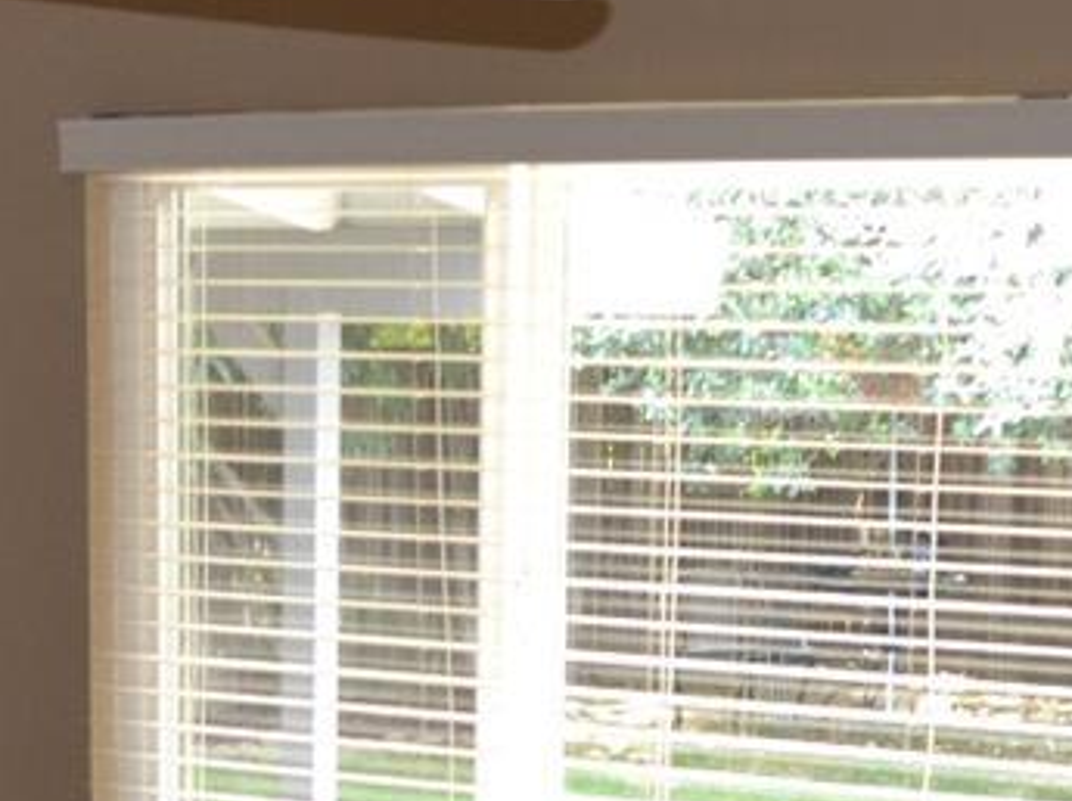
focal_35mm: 113
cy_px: 1056
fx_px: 3496
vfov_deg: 12.6
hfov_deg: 17.3
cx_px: 236
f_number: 4
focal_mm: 18
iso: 400
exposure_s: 1/60
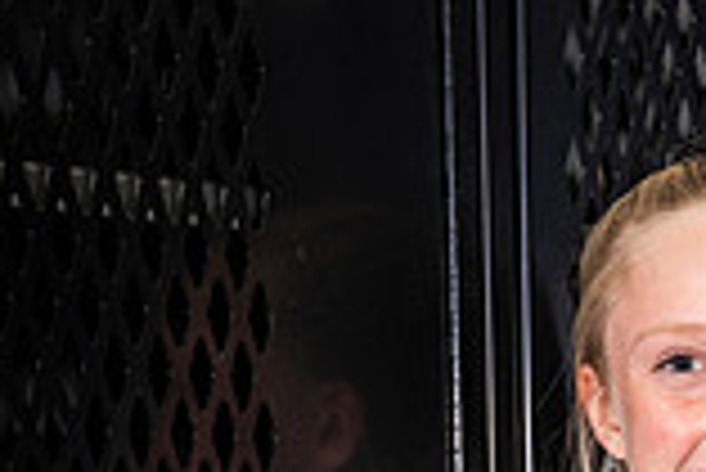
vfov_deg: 7.9
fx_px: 3258
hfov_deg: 12.3
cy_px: 993
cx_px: 616
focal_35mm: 166
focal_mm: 58
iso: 100
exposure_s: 1/125
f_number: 8
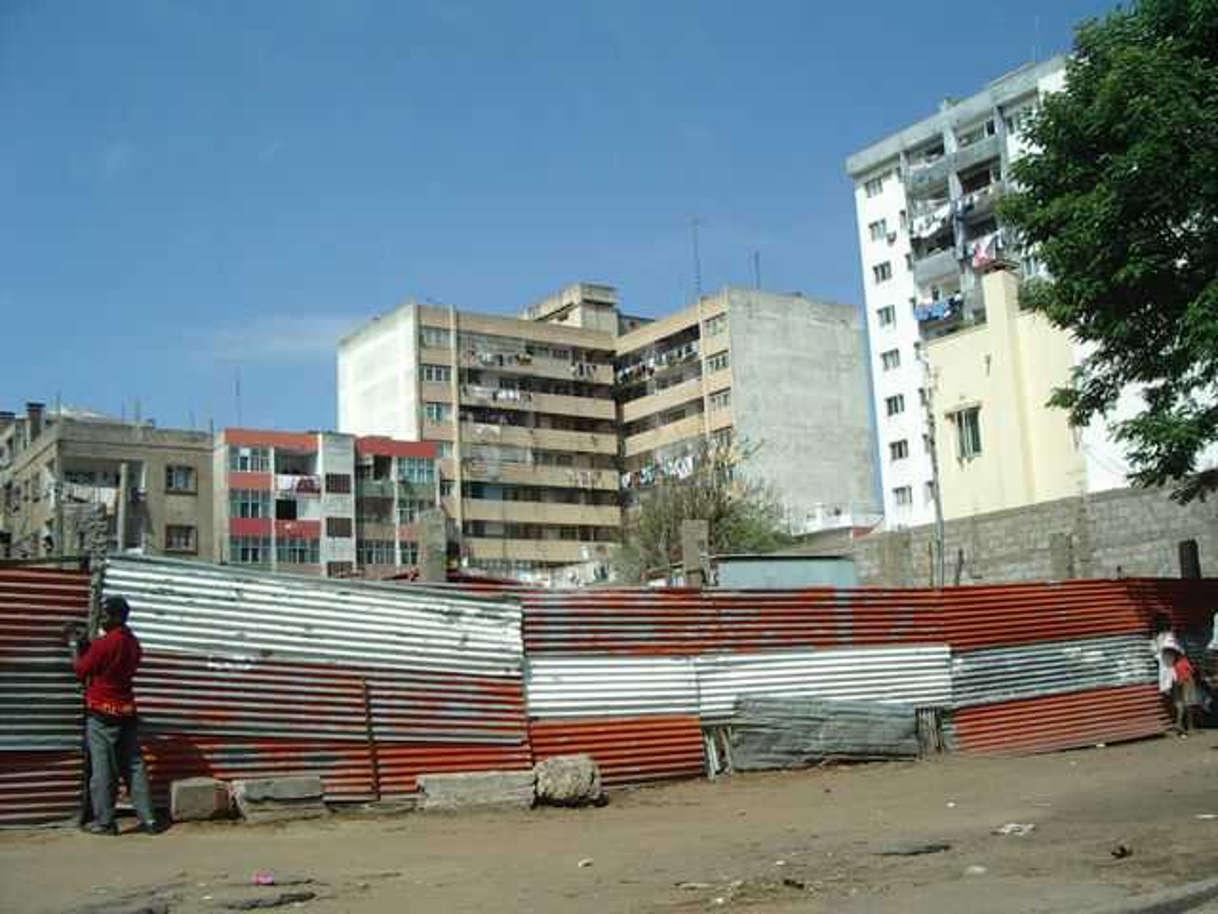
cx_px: 609
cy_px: 457
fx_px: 1337
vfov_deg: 37.7
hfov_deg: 49.0
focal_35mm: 38
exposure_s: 1/640
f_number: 4.8
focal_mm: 5.8
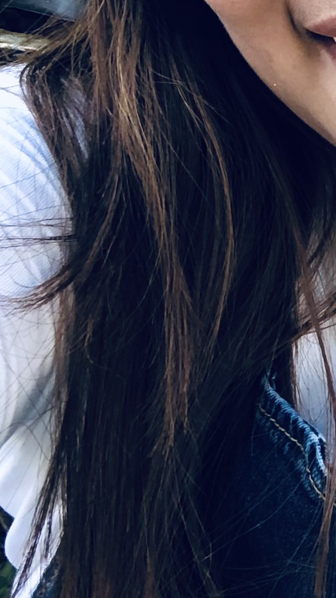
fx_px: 1632
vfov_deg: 20.5
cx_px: 715
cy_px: 96
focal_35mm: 103
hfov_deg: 10.6
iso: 64
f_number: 2.2
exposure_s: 1/120
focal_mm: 2.87
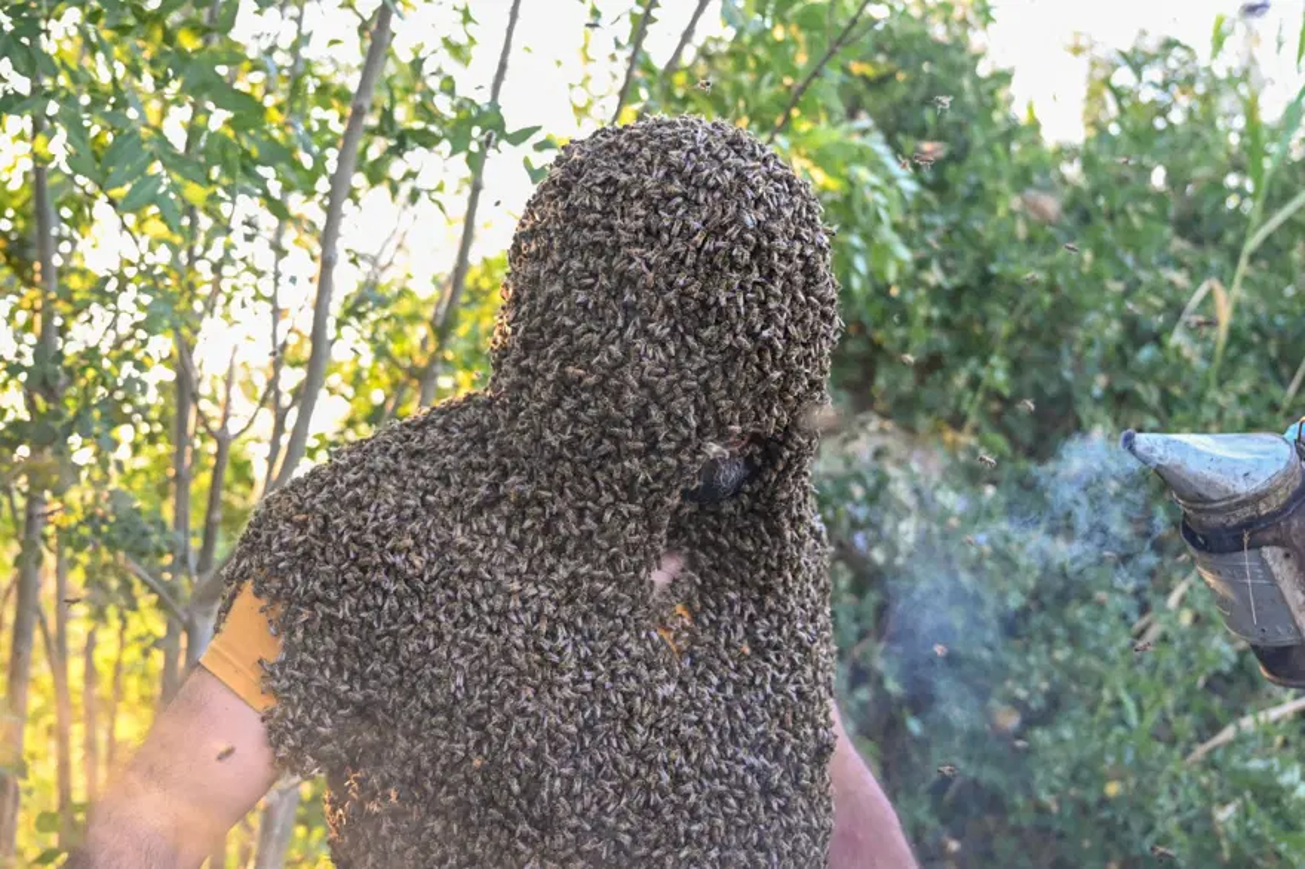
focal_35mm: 42
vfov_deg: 31.9
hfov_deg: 46.4
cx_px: 652
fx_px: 1522
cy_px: 434
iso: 1600
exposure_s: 1/500
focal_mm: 28.5
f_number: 2.8
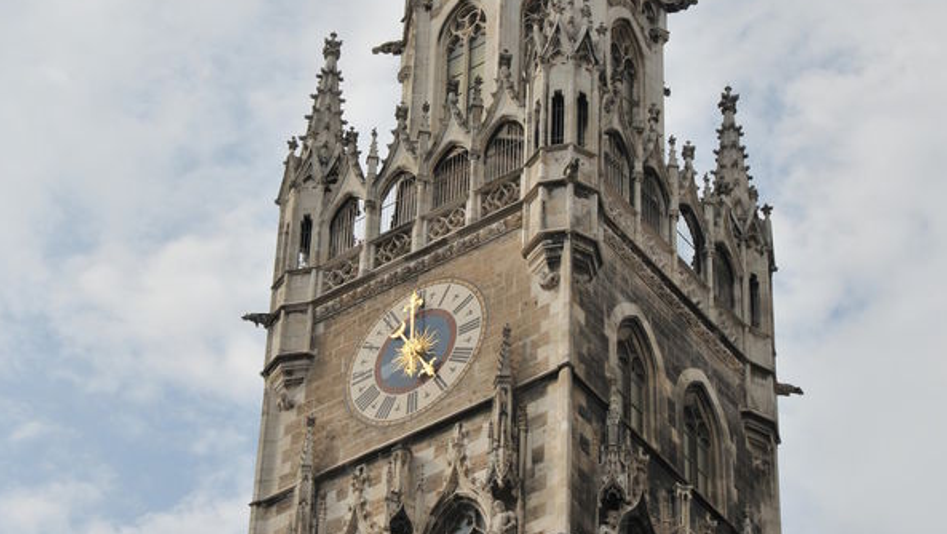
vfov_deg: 10.2
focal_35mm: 119
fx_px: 2989
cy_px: 185
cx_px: 472
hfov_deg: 18.0
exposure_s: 1/640
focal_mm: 50
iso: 200
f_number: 8
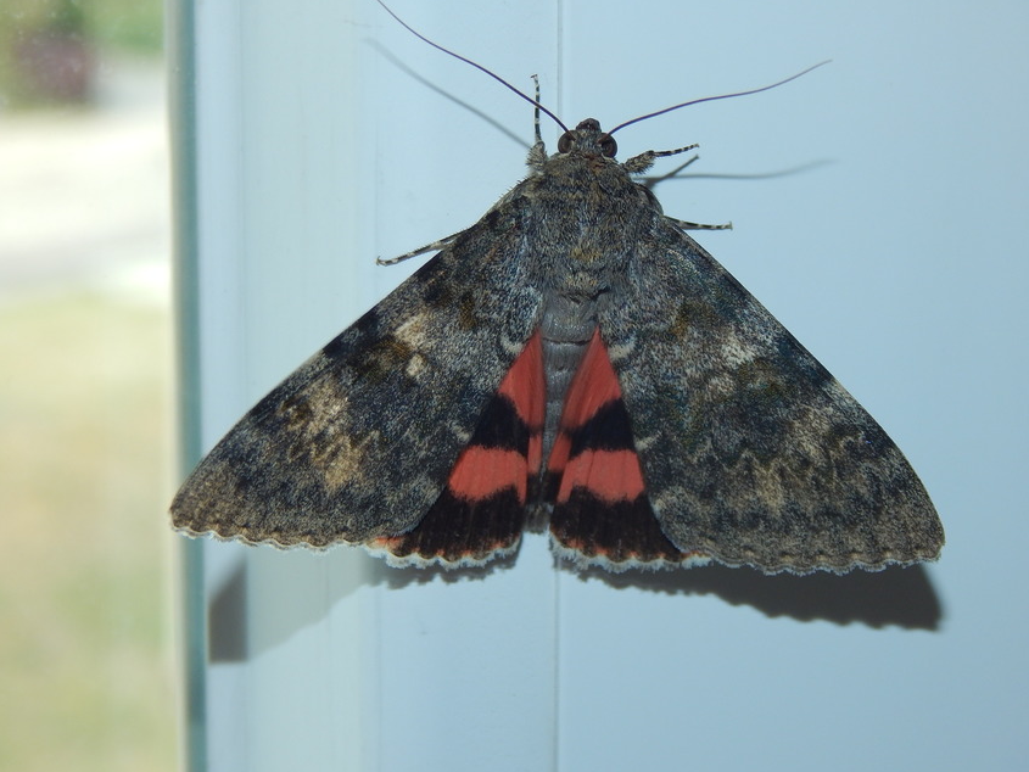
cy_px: 385
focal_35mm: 105
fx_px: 3122
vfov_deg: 14.1
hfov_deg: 18.7
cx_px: 517
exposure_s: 1/50
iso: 125
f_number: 9
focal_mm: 18.7
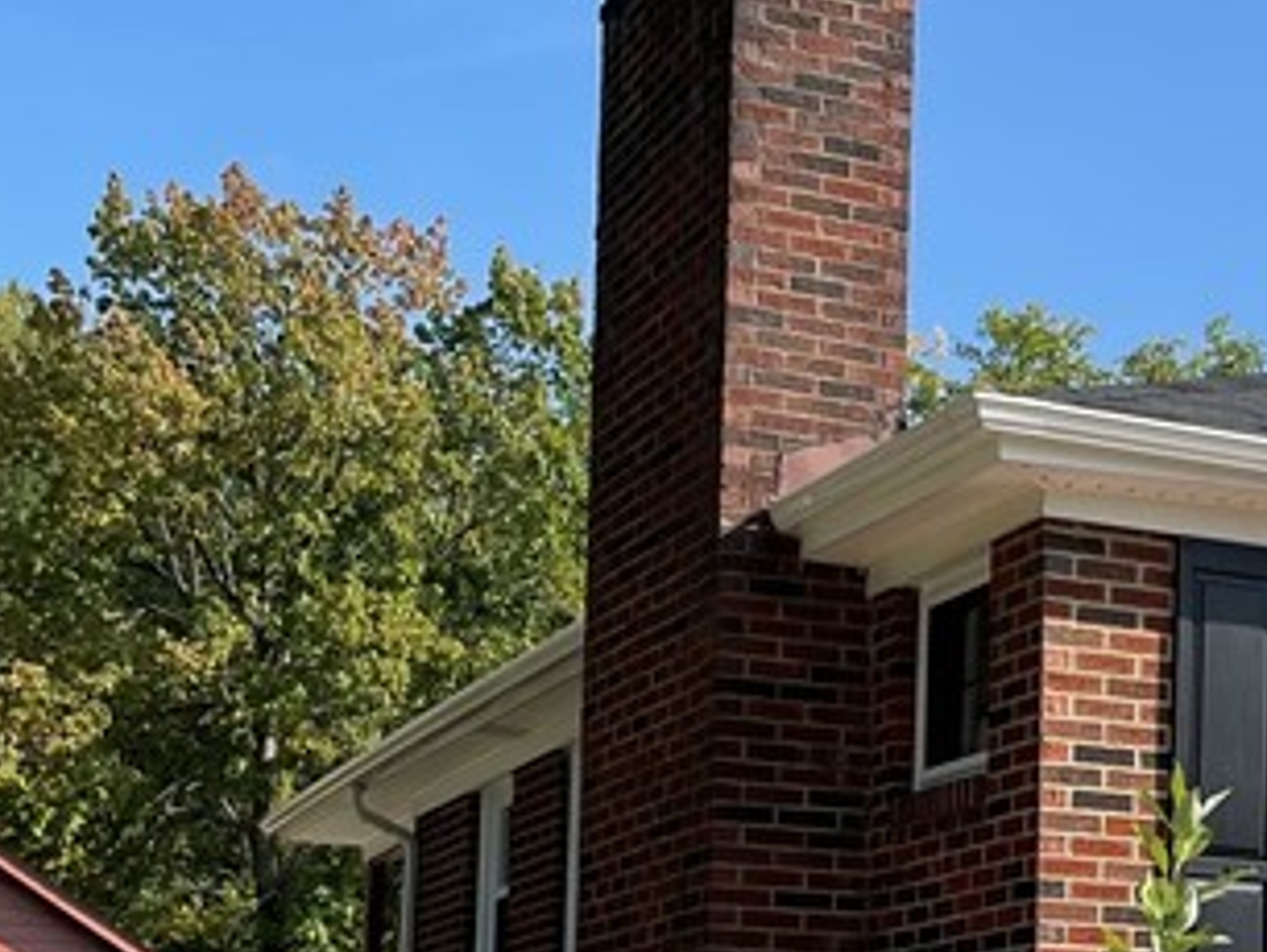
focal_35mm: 87
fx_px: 3187
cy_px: 923
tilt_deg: +7.5
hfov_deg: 21.1
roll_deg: -0.9
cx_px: 1466
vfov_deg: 16.7
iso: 32
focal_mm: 4.2
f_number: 1.6
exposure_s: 1/2681
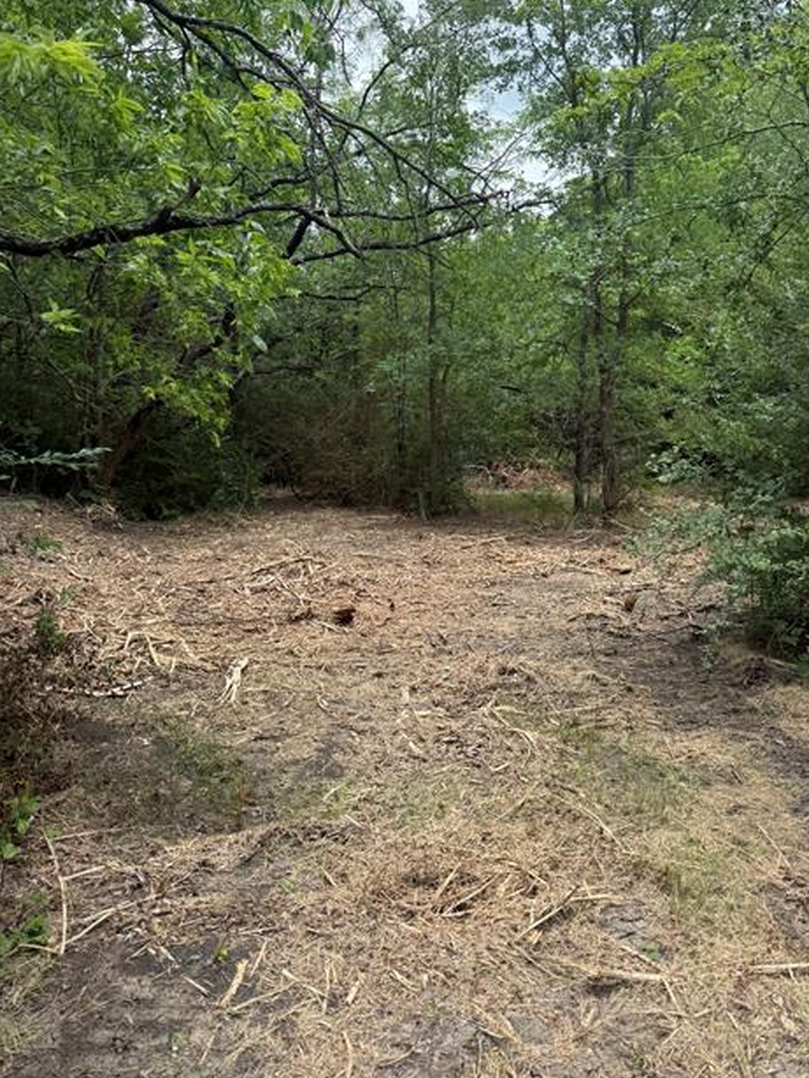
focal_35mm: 30
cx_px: 433
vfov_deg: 59.8
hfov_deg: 46.8
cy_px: 492
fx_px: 934
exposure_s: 1/1855
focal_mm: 6.76
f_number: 1.78
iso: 100
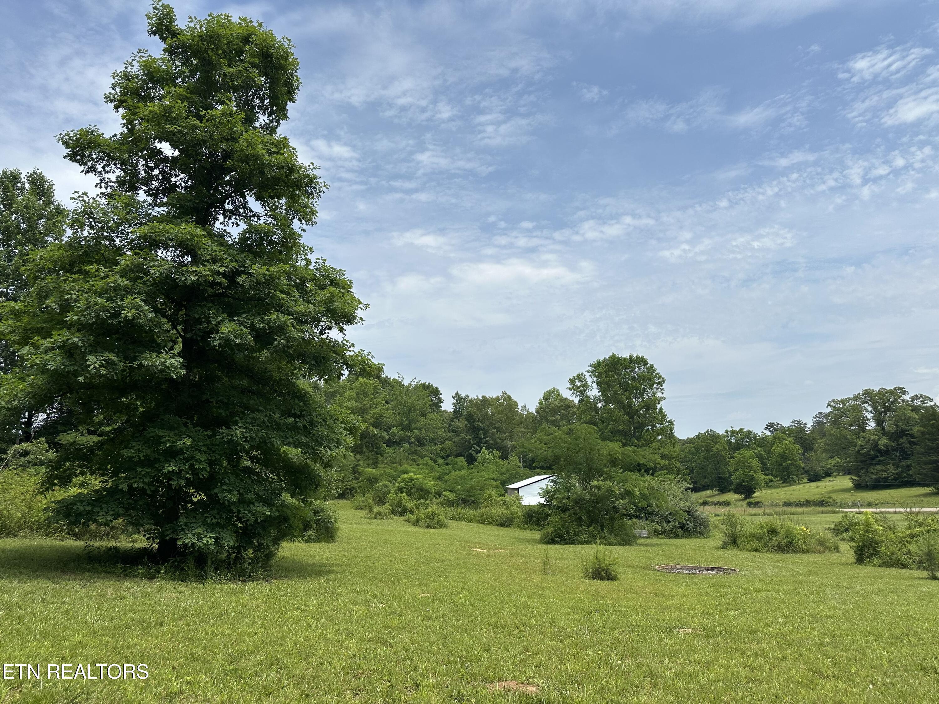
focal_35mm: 24
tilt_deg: +11.3
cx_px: 470
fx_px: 651
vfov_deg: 56.8
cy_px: 352
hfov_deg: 71.6
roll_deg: +3.2
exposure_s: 1/7042
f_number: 1.78
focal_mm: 6.86
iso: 80
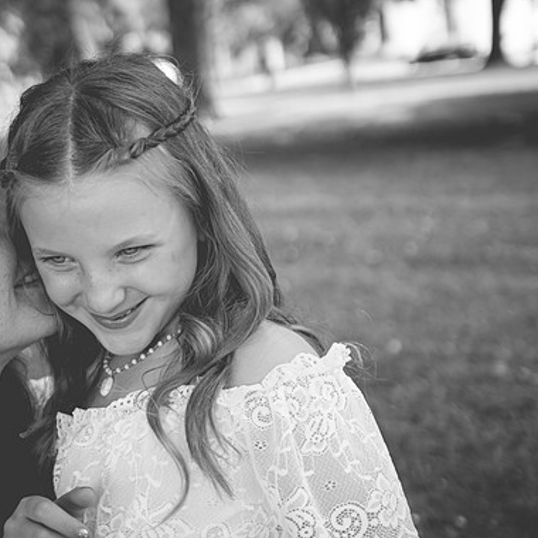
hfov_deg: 24.5
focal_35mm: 70
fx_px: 1231
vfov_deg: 24.7
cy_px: 266
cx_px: 174
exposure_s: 1/160
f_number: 4
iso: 250
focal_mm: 54
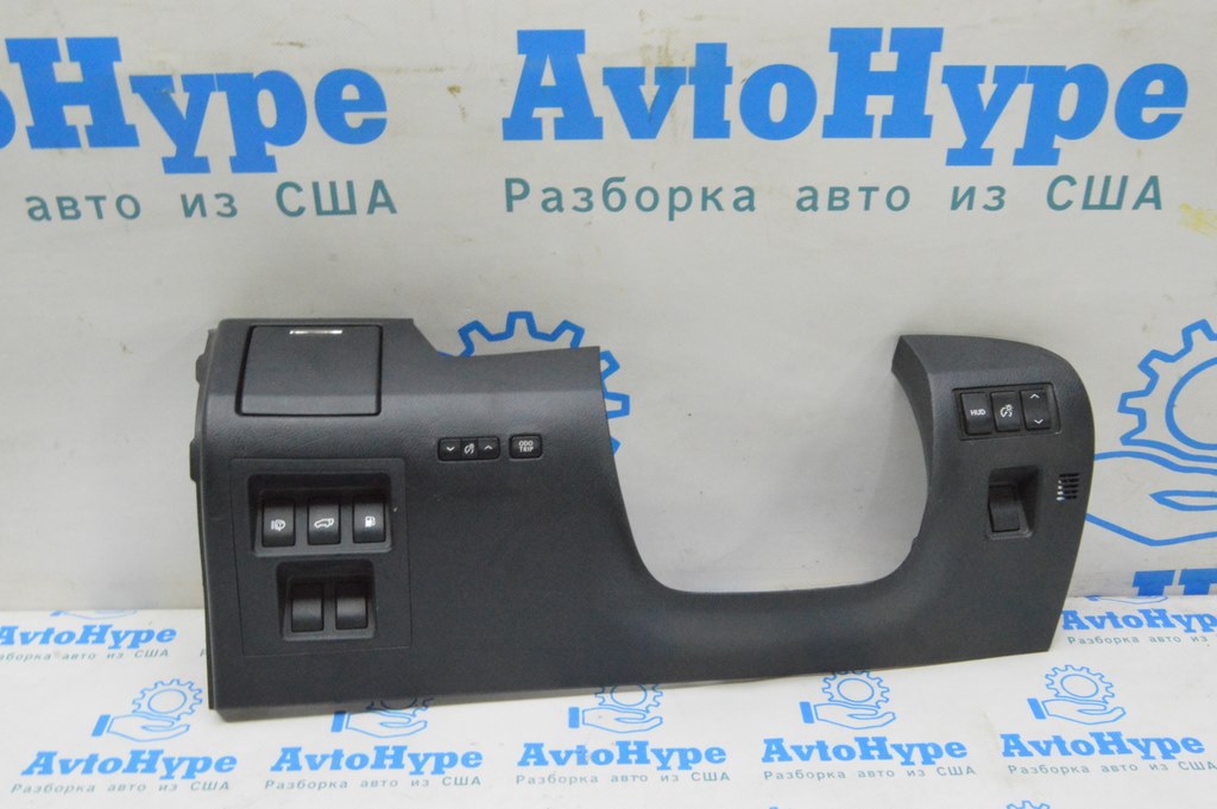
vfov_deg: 36.8
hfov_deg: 53.2
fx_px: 1216
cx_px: 608
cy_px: 404
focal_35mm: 36
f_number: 20
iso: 6400
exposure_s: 1/15
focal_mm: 24
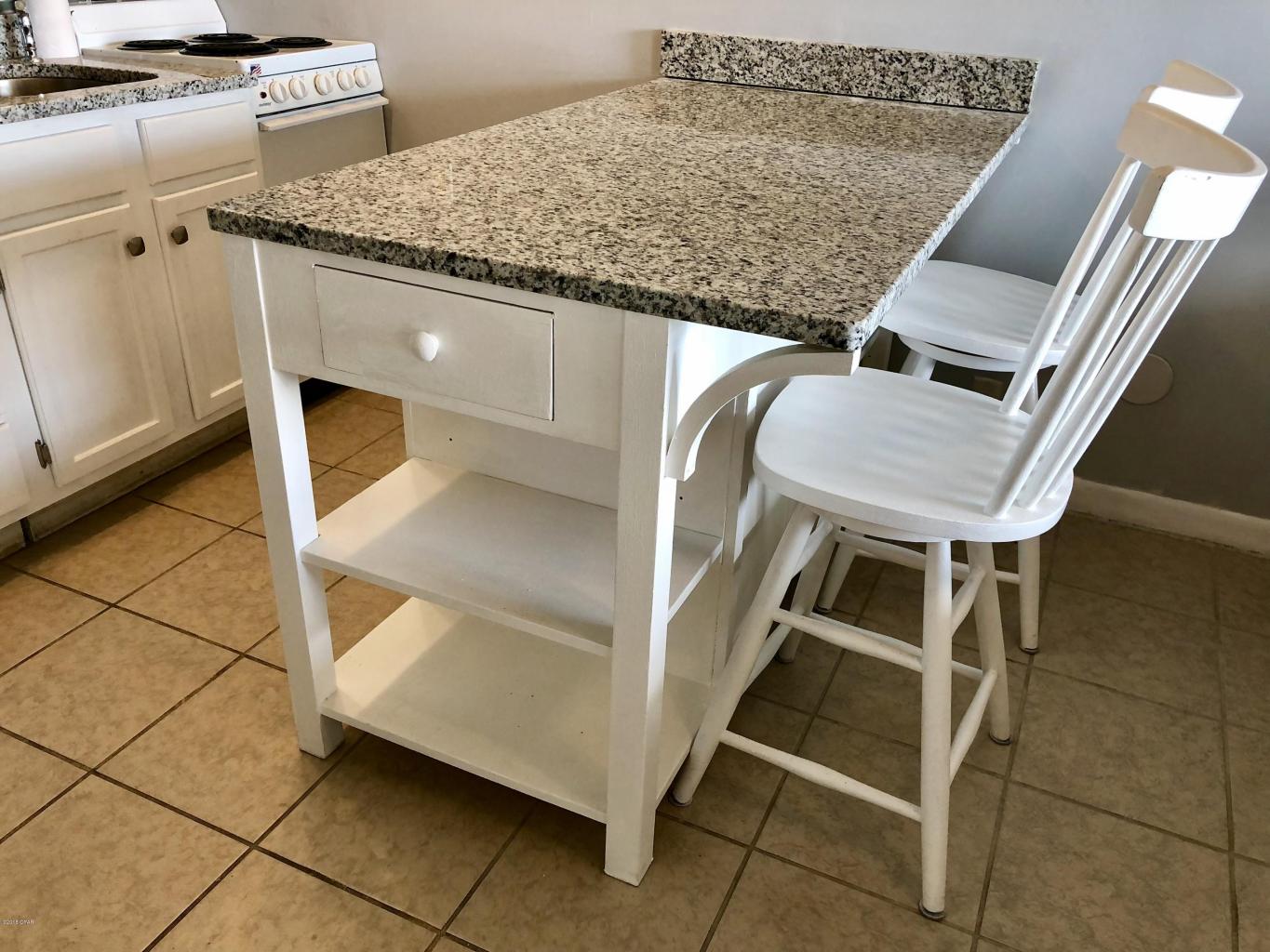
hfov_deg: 63.4
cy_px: 476
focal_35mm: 28
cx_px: 635
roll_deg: -2.4
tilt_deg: -27.9
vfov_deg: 49.8
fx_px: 1027
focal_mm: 4
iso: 25
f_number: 1.8
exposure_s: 1/40
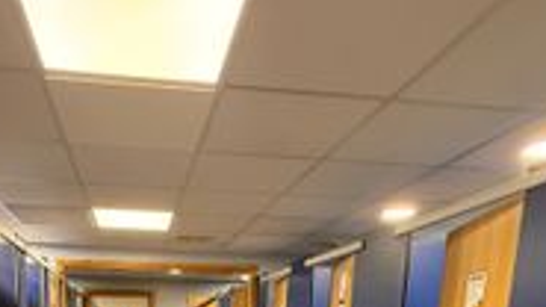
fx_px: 478
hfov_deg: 58.3
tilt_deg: -10.0
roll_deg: -1.8
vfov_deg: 28.2
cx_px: 186
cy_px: 416
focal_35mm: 33
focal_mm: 2.22
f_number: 2.2
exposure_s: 1/100
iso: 640
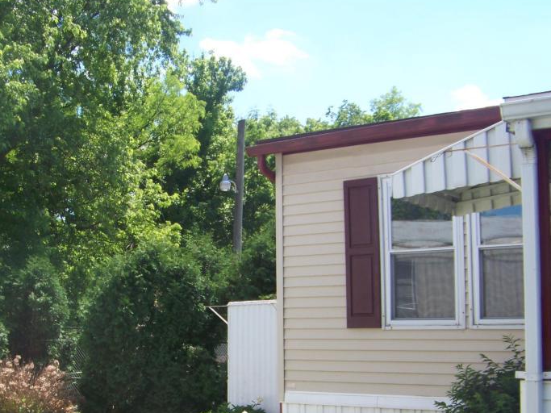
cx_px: 193
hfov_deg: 35.3
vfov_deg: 26.7
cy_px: 299
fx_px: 859
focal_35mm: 54
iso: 64
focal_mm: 5.85
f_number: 2.8
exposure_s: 1/500
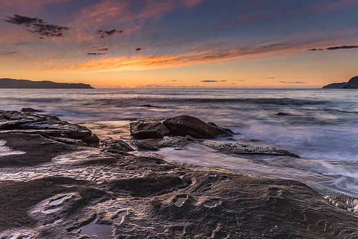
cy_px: 120
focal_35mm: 24
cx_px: 179
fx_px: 239
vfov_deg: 53.1
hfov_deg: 73.6
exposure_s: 3
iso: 50
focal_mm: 16
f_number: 11
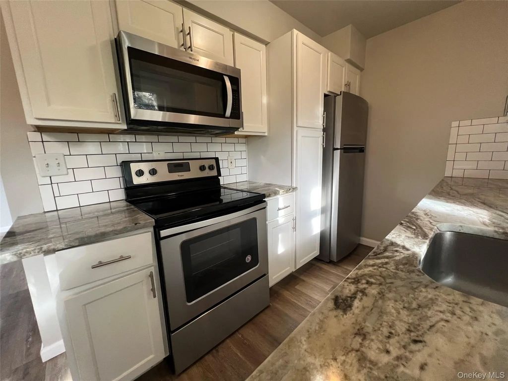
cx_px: 254
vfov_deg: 89.9
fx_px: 191
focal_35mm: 13
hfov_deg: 106.2
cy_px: 190
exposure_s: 1/120
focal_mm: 1.57
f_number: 1.8
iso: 200
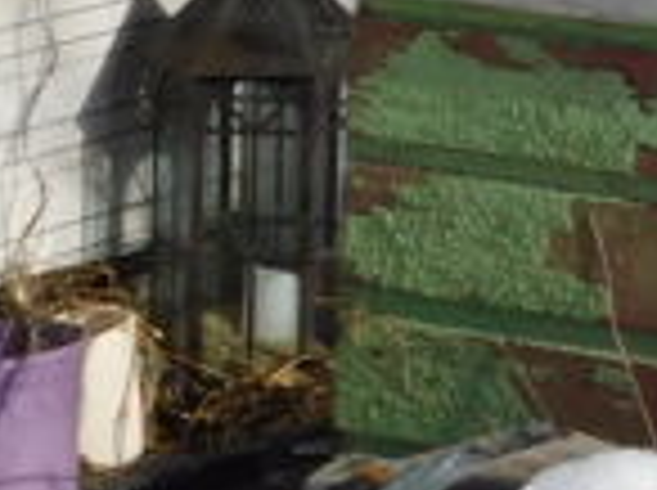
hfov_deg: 8.3
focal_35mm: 237
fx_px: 4491
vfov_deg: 6.2
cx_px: 711
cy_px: -49
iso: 125
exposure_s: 1/800
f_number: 3.5
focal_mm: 6.3
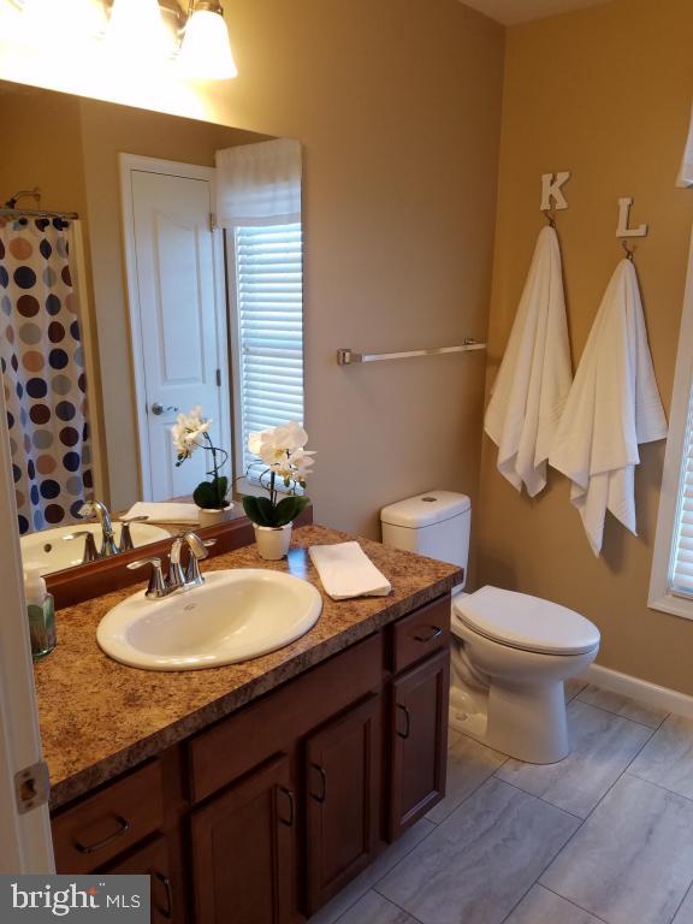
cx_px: 346
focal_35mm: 26
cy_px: 462
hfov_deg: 53.1
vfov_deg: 67.3
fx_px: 694
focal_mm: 4.2
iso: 80
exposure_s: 1/60
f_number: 1.7
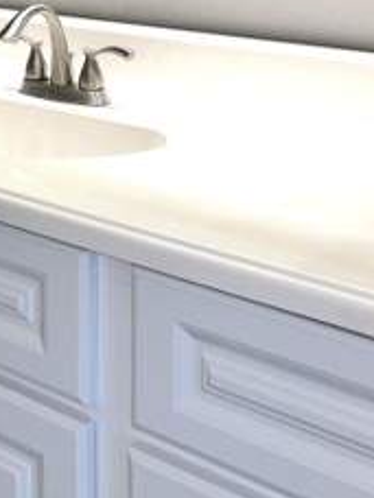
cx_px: -96
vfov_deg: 24.7
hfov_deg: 18.9
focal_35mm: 73
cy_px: -59
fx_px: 1052
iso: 32
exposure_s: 1/30
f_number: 1.5
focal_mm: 5.7
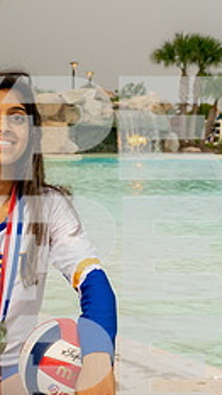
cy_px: 249
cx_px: -15
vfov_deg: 20.3
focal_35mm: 105
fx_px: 1099
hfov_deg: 11.4
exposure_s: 1/250
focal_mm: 52
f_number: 9
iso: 500
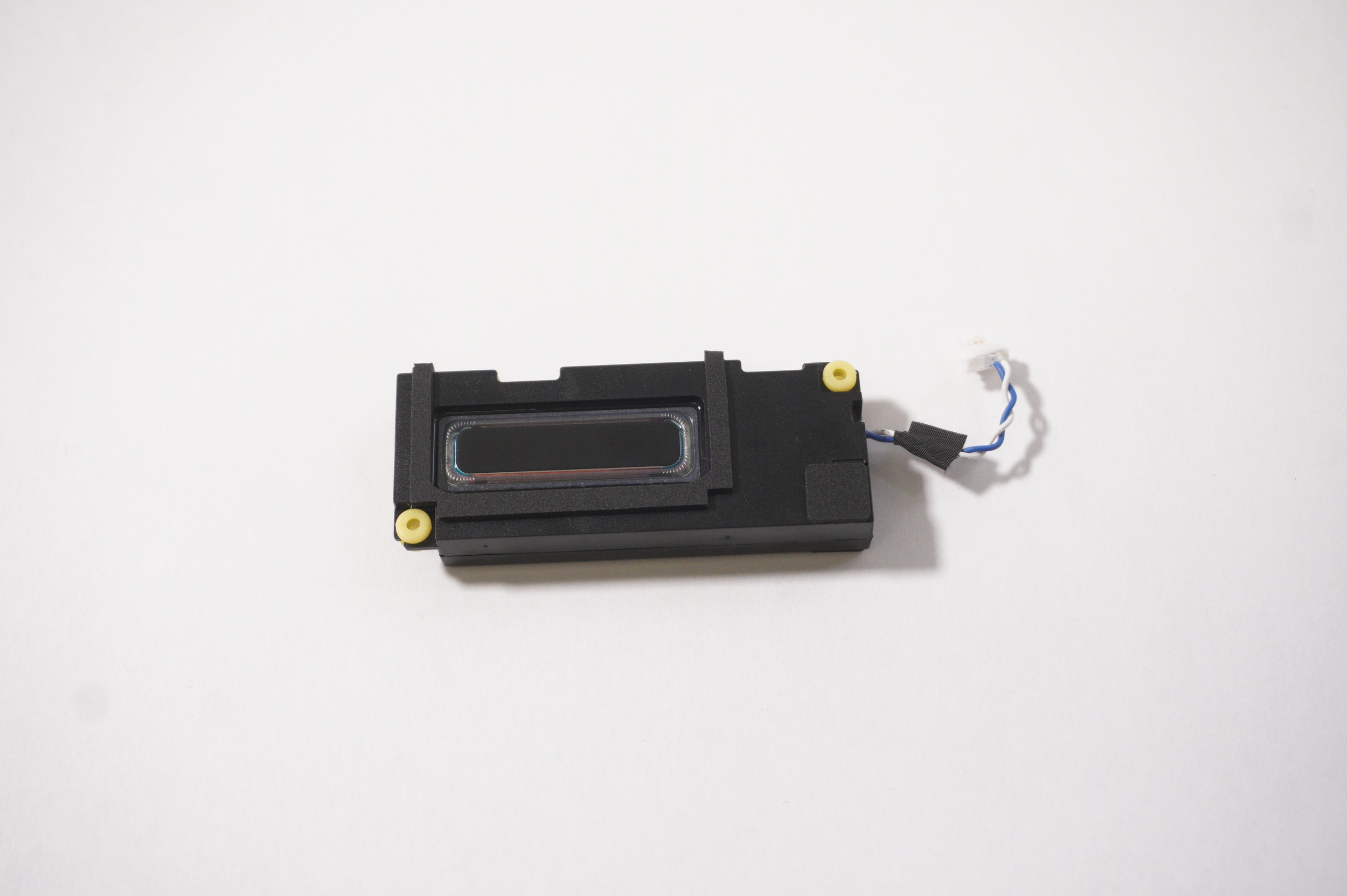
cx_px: 674
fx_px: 1850
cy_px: 448
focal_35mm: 50
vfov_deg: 27.2
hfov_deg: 40.0
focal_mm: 33
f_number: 5.6
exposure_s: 1/200
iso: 1600
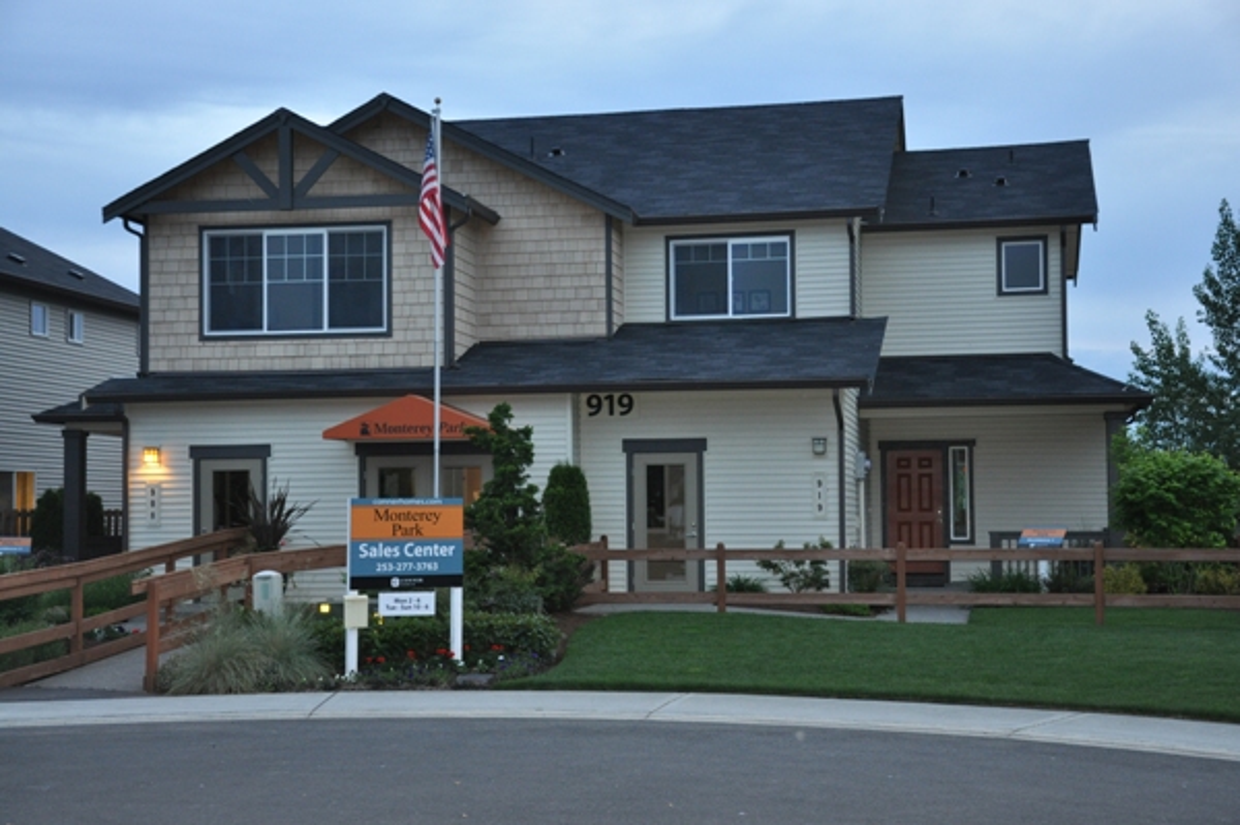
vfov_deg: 23.7
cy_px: 412
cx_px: 620
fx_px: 1962
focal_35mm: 57
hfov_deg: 35.1
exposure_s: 1/60
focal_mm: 38
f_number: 4.5
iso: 800
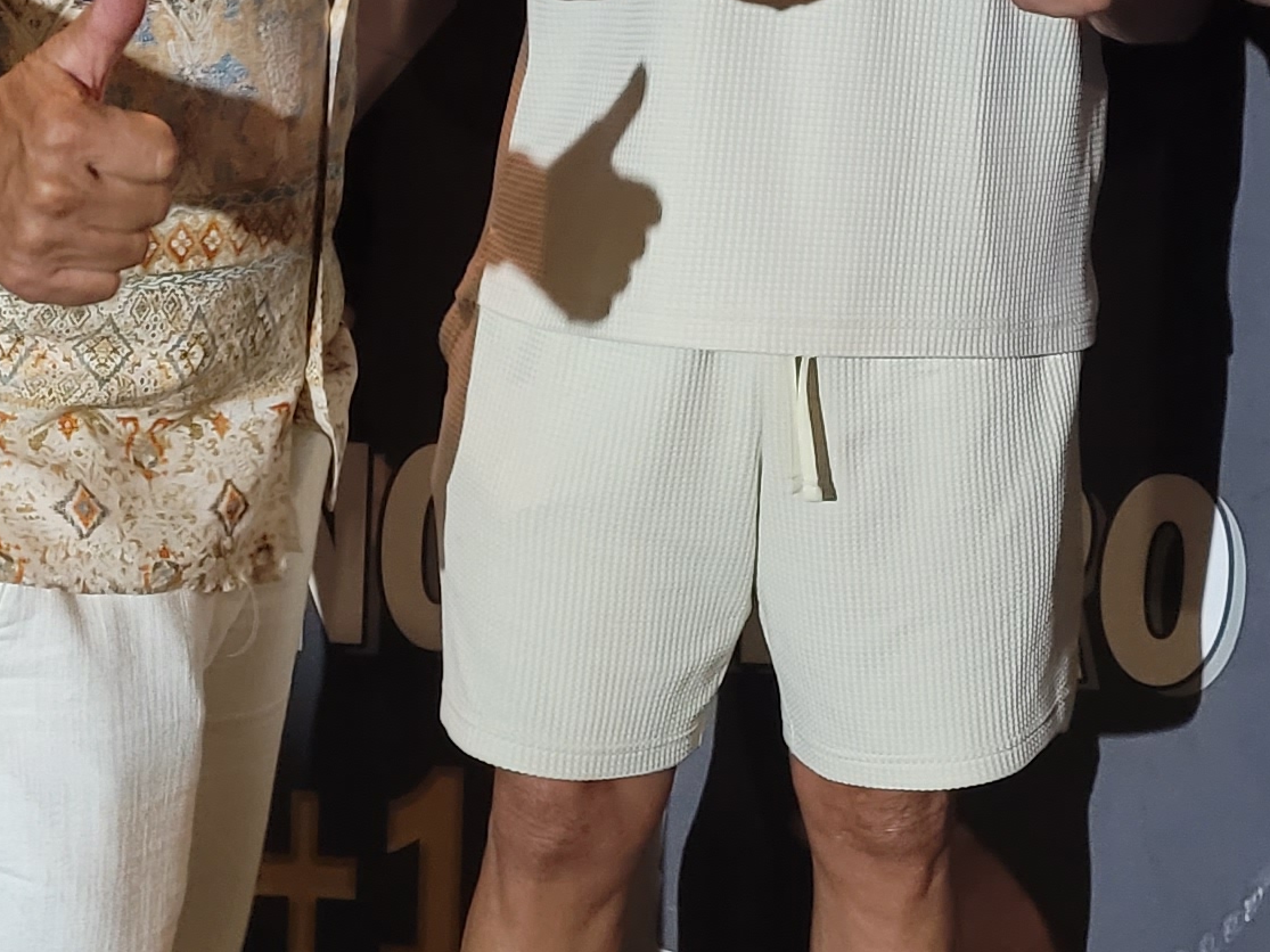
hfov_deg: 20.8
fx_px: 3448
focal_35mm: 94
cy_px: 200
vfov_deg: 15.6
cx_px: 773
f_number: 1.8
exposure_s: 1/25
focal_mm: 5.4
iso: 640
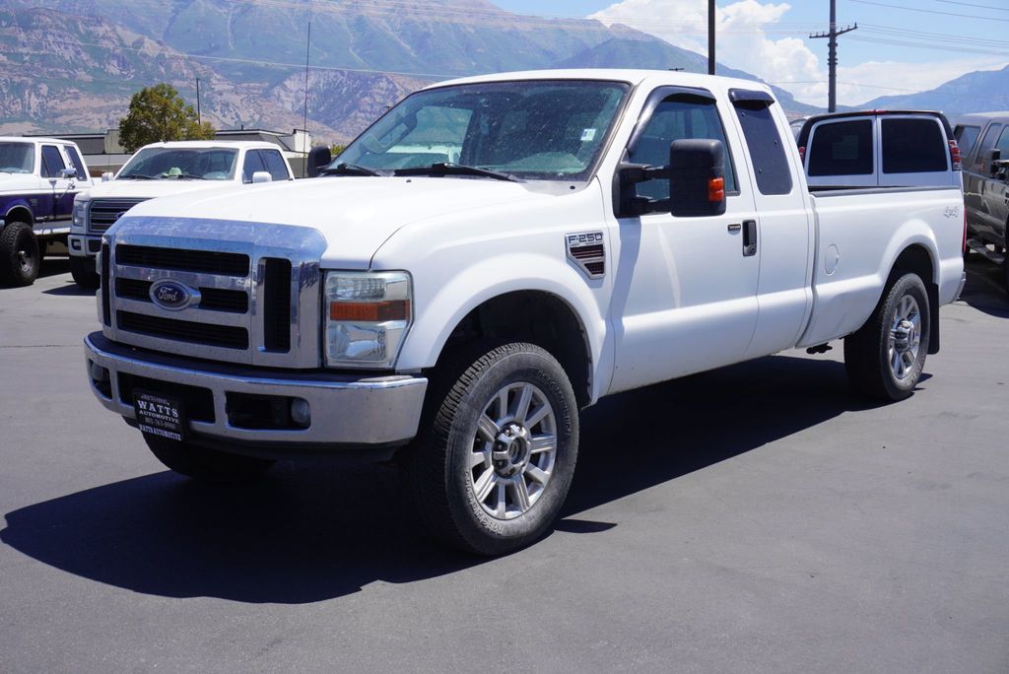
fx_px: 1178
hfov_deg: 46.4
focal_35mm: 42
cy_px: 337
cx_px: 504
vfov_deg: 31.9
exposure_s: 1/160
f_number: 11
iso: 100
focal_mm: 28
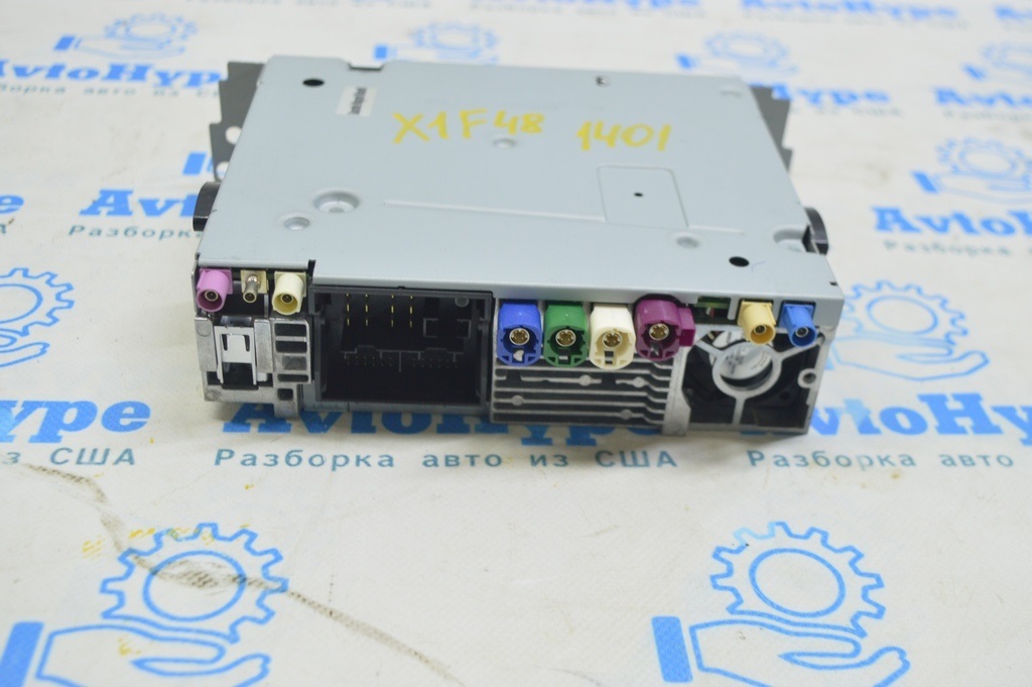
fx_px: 1246
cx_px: 516
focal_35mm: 44
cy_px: 344
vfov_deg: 30.8
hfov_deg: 45.0
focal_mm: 29
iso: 400
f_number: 5.6
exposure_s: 1/20
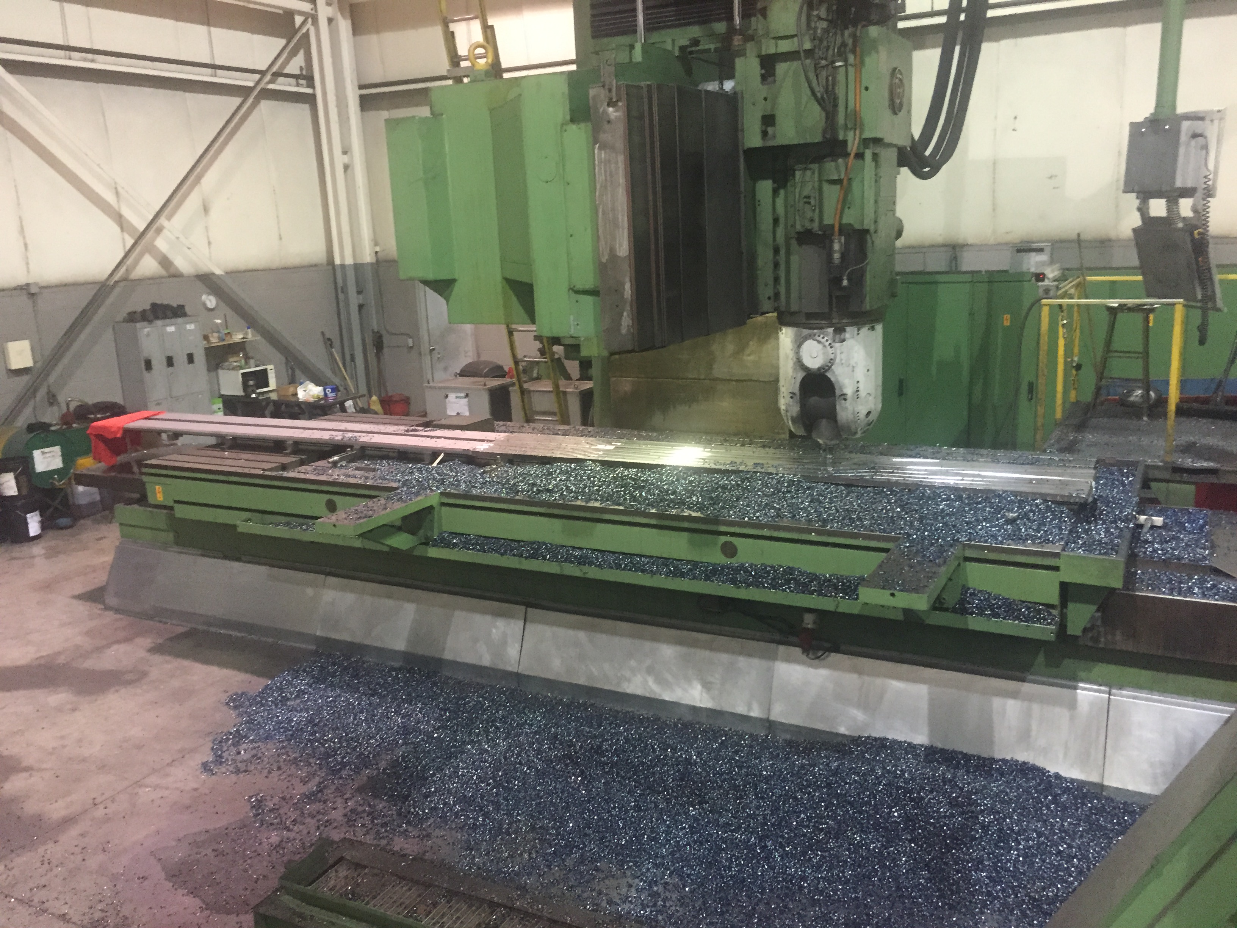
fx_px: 1036
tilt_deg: -12.6
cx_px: 618
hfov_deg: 61.7
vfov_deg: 48.2
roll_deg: +1.2
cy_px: 464
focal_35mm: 29
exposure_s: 1/30
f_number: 2.2
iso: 250
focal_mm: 4.15
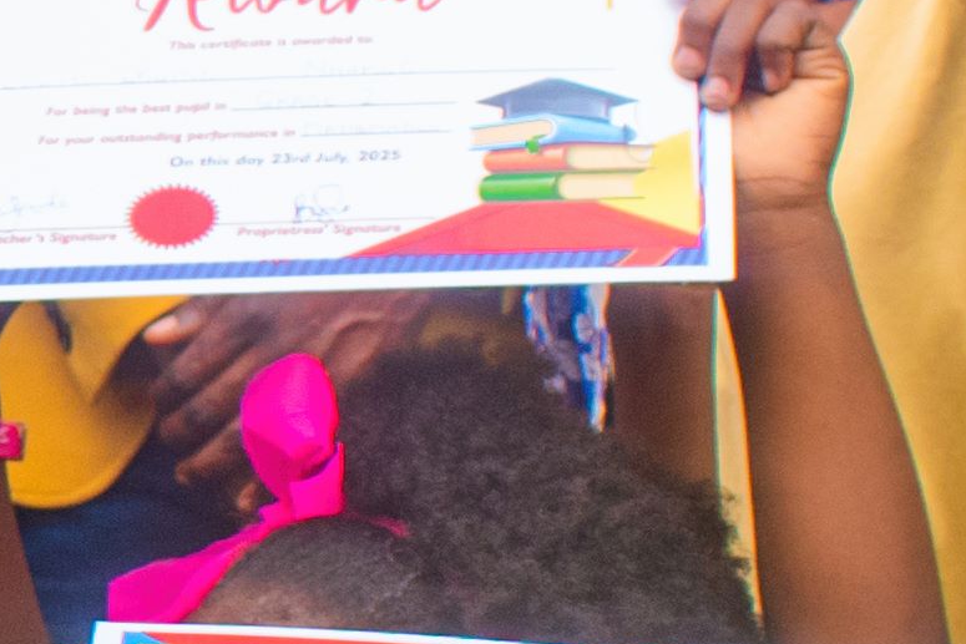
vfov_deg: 6.6
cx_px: -808
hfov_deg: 9.4
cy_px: 433
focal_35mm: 209
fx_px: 5609
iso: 320
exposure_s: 1/250
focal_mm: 18
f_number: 5.6
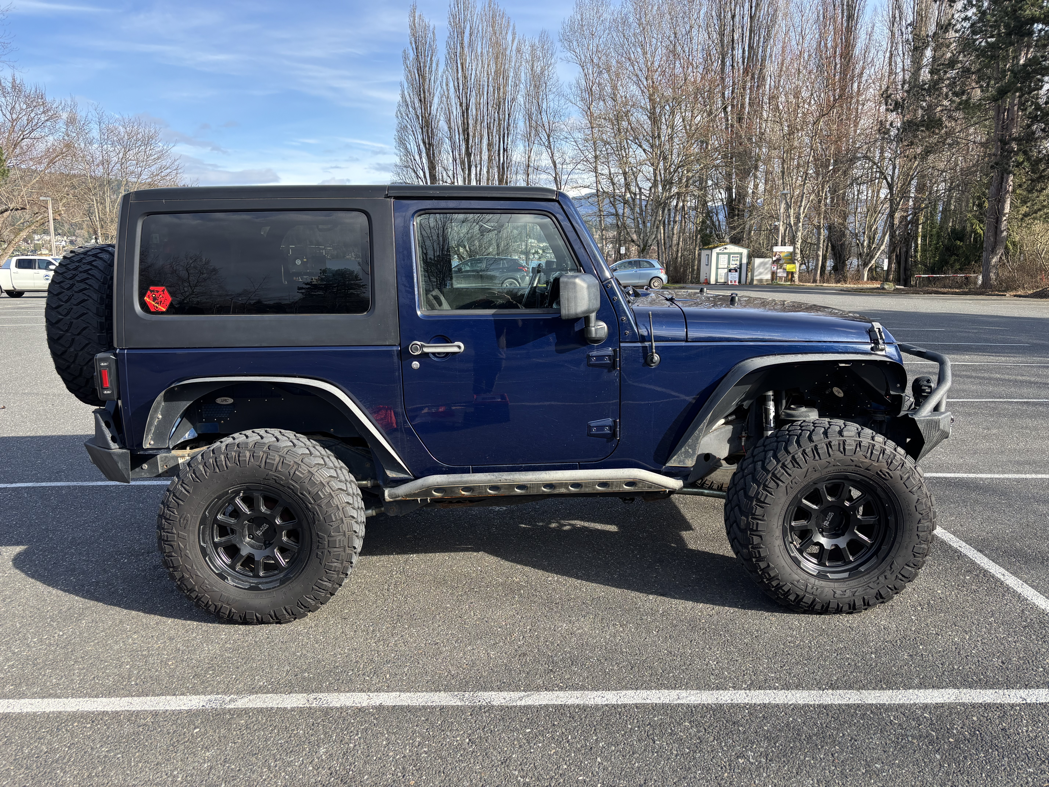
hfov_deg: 67.3
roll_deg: -0.5
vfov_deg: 53.1
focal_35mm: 26
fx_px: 788
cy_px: 394
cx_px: 524
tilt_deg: -9.8
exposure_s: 1/716
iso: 50
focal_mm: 5.96
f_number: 1.6
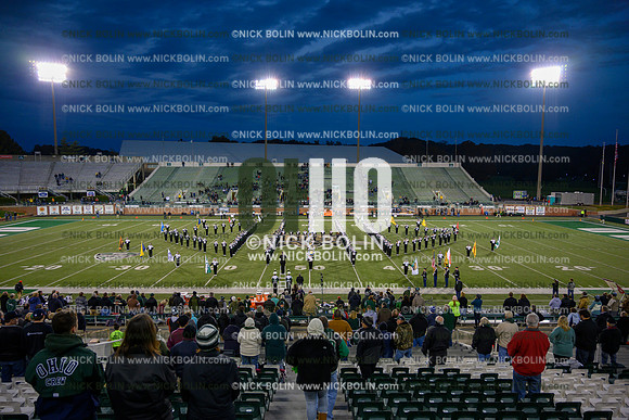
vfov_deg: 53.2
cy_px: 210
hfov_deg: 73.7
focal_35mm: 24
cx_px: 314
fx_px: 419
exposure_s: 1/320
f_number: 4
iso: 2000
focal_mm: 24
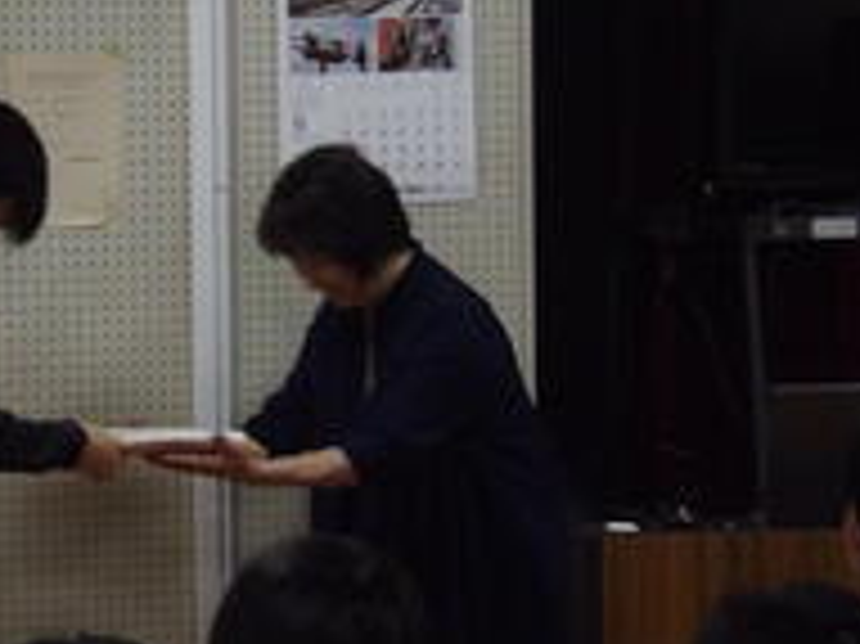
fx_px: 4519
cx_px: 279
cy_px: 261
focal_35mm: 182
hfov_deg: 10.9
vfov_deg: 8.1
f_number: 5.6
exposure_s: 1/60
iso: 800
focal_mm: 15.6
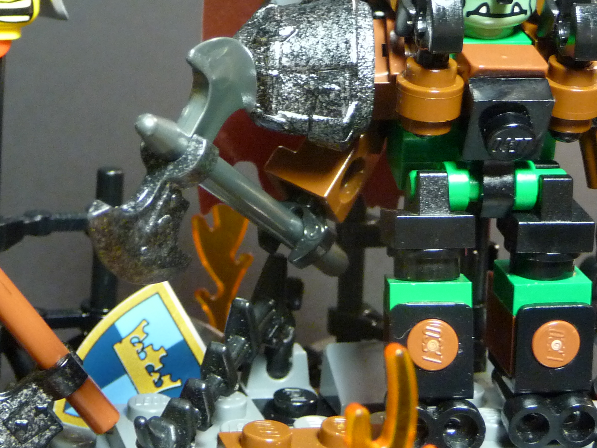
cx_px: 307
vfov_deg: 15.8
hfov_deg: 21.1
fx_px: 1604
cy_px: 97
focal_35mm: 93
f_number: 4.2
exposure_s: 1/6
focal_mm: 8
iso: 400
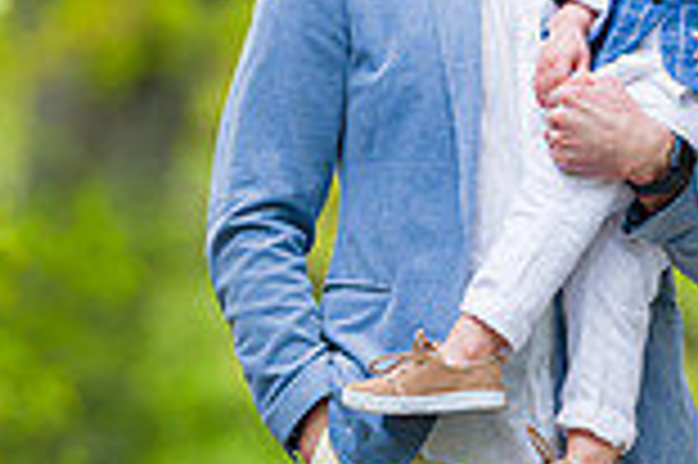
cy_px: -59
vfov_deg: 1.8
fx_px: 14507
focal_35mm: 749
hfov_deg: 2.8
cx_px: 630
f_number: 4
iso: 200
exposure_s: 1/400
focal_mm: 200
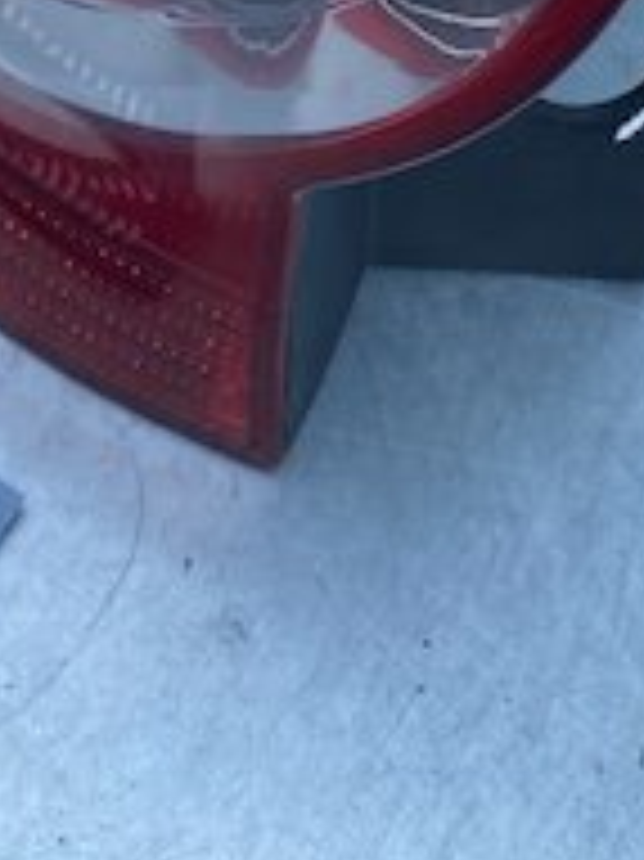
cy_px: -383
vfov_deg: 19.9
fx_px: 2160
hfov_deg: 16.9
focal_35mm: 87
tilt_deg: -45.9
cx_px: 243
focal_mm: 4.25
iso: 32
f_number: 1.8
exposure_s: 1/762
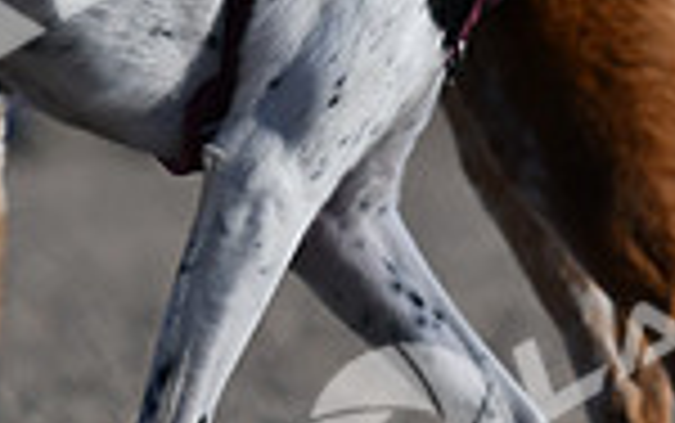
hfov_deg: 1.9
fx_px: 20693
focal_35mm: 1124
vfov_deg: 1.2
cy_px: -214
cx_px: 297
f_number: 2.8
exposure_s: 1/4000
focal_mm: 190
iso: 100
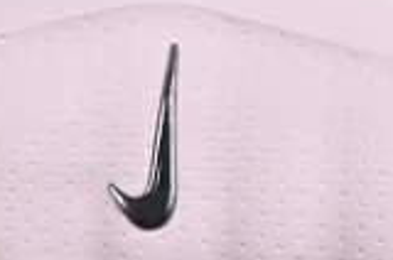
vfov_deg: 4.0
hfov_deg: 6.0
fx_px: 3737
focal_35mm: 343
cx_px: 233
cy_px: -25
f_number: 8
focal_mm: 50
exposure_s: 1/80
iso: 160
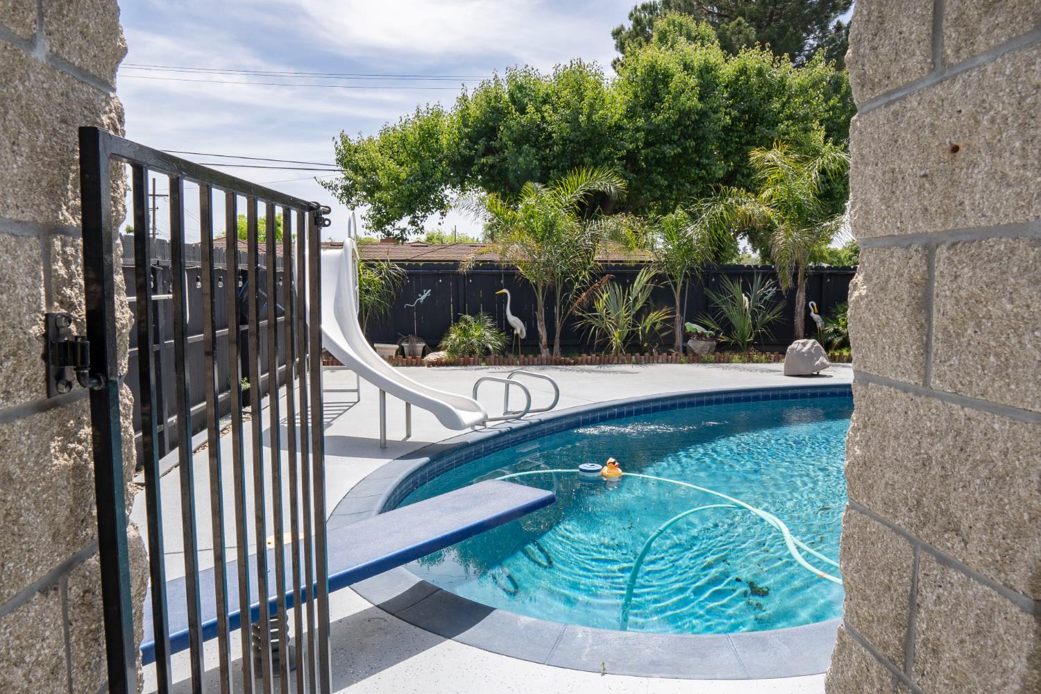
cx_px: 520
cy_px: 347
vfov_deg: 53.1
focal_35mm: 24
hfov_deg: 73.7
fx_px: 694
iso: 100
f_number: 10
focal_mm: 16
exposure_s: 1/160
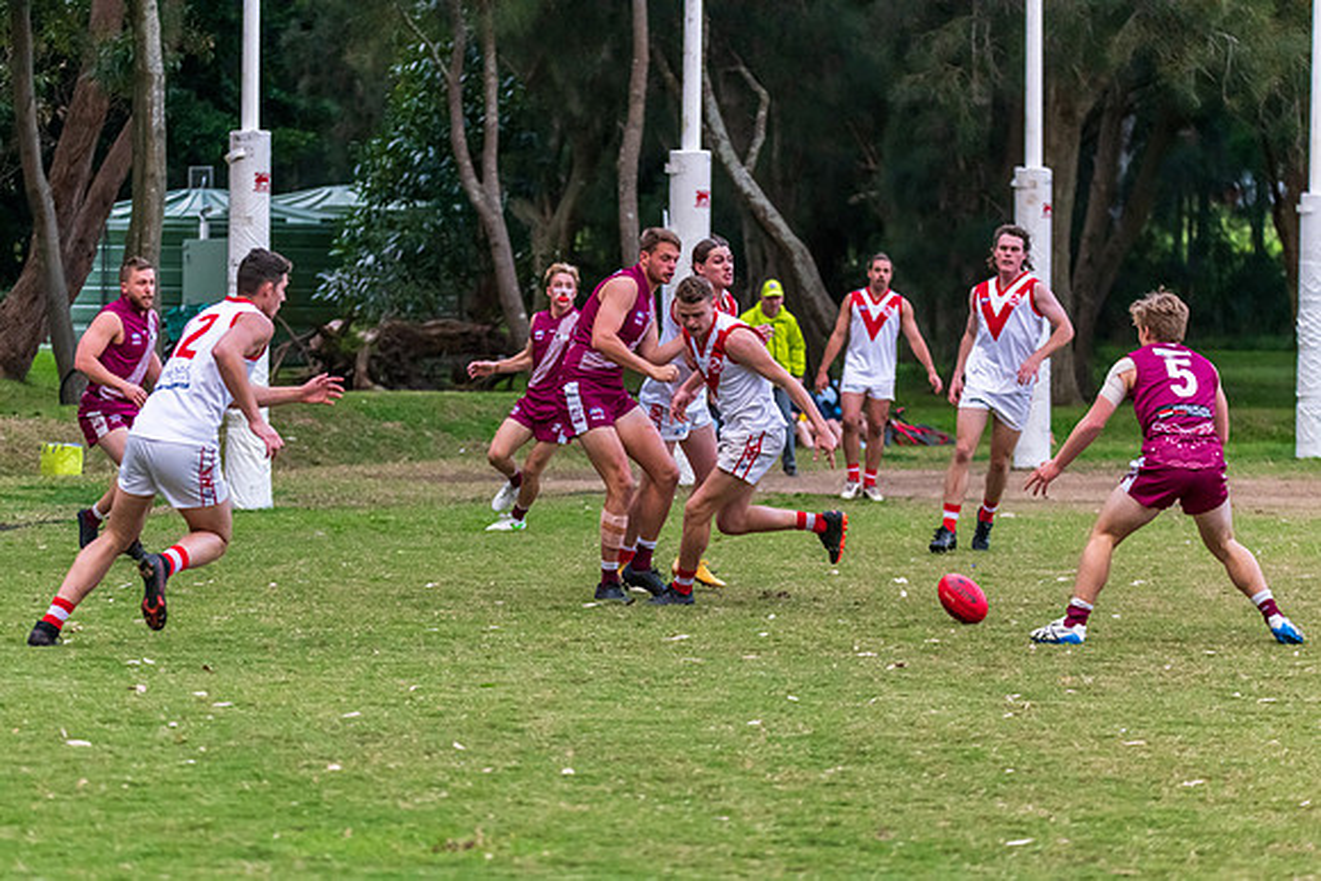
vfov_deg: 8.2
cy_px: 460
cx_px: 631
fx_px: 6136
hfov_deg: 12.3
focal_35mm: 167
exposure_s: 1/1250
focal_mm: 160
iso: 3200
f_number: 5
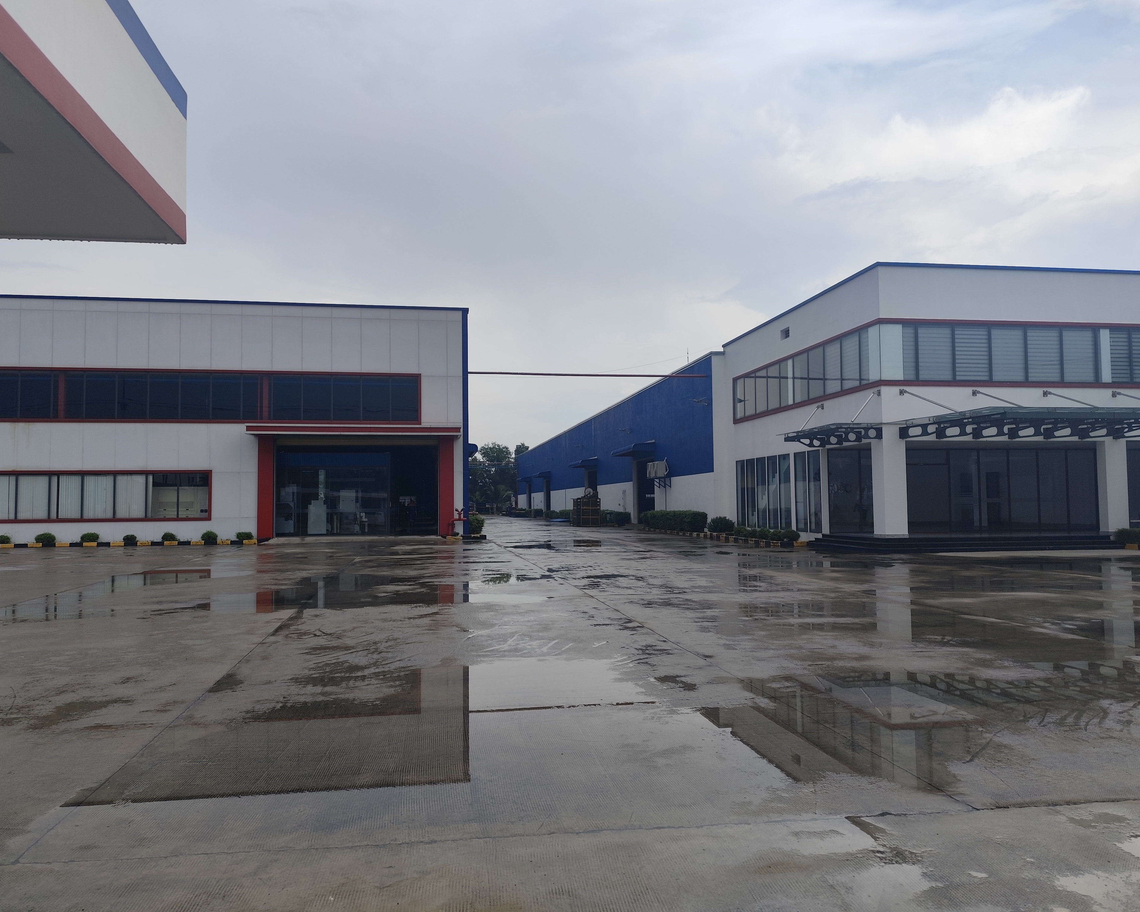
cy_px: 457
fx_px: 810
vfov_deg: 58.8
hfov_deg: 70.2
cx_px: 545
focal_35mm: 24
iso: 50
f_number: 1.65
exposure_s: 1/1057
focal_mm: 6.14
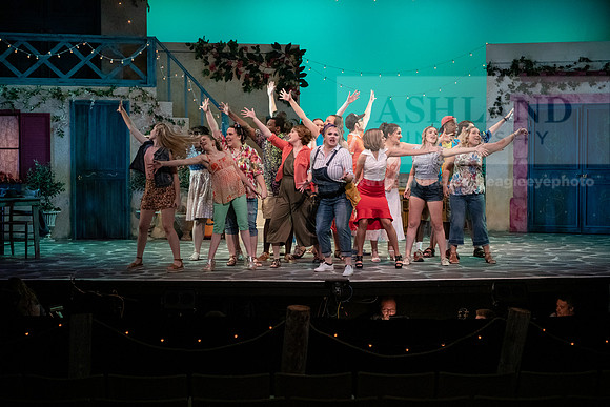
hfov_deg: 28.8
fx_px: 1186
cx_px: 305
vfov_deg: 19.5
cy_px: 204
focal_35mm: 70
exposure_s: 1/320
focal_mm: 70
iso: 4000
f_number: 3.5
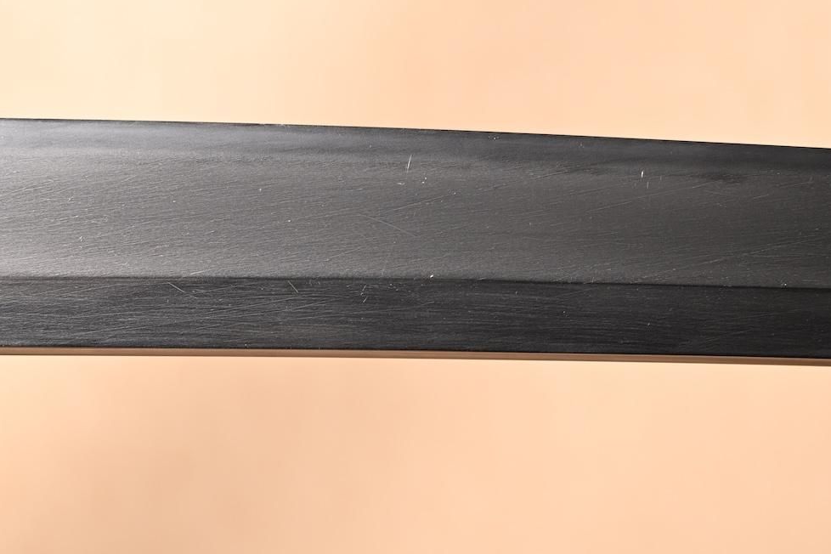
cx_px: 458
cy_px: 177
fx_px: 3370
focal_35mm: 146
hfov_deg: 14.1
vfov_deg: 9.4
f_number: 5.3
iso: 100
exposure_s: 1/2
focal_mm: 68
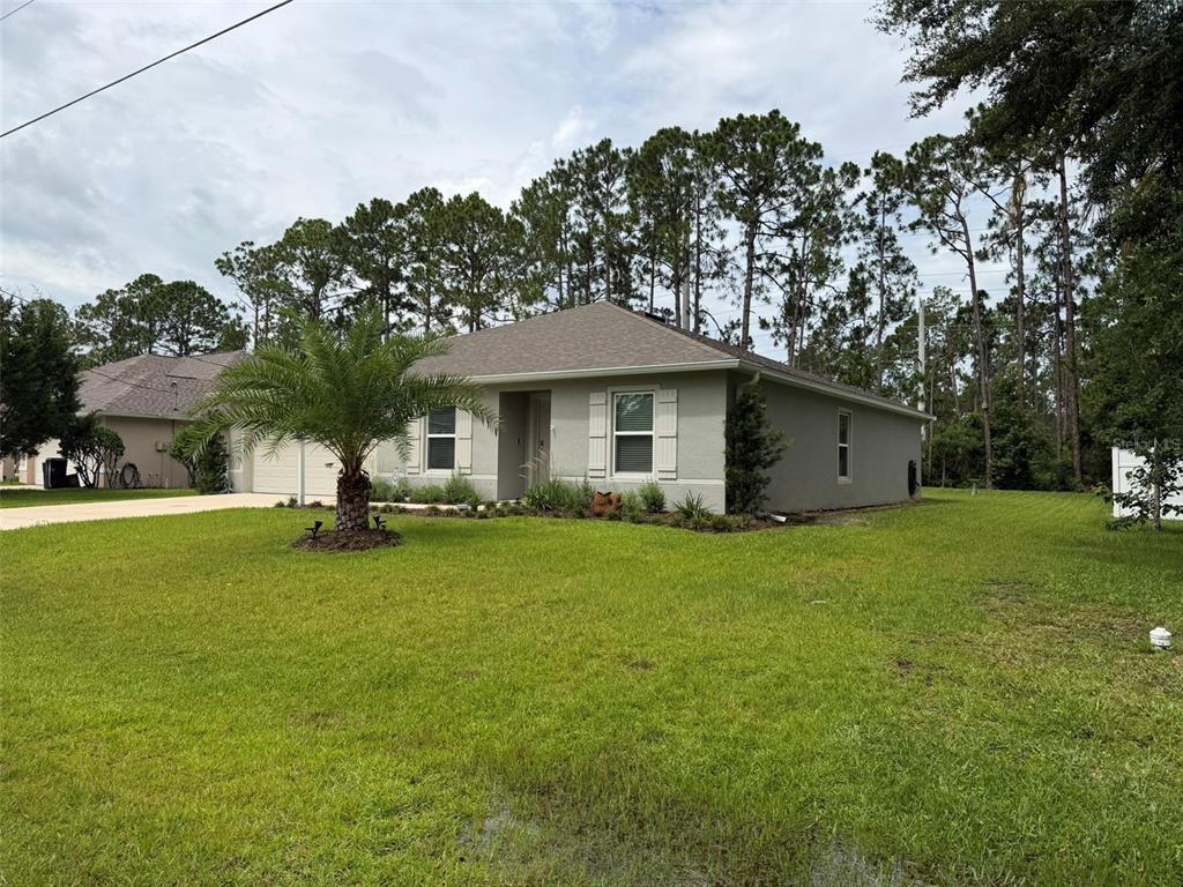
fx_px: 820
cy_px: 444
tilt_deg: +1.8
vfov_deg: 56.8
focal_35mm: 24
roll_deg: -0.8
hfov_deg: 71.6
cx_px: 592
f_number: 1.78
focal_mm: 6.76
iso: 80
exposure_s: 1/6173
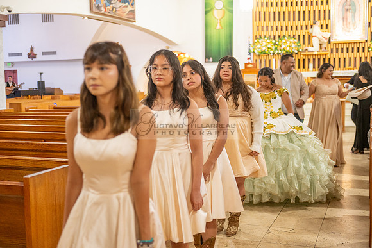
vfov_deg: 28.1
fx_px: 496
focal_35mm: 48
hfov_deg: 41.1
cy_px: 124
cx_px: 186
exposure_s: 1/100
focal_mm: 48
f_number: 2.8
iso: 1600
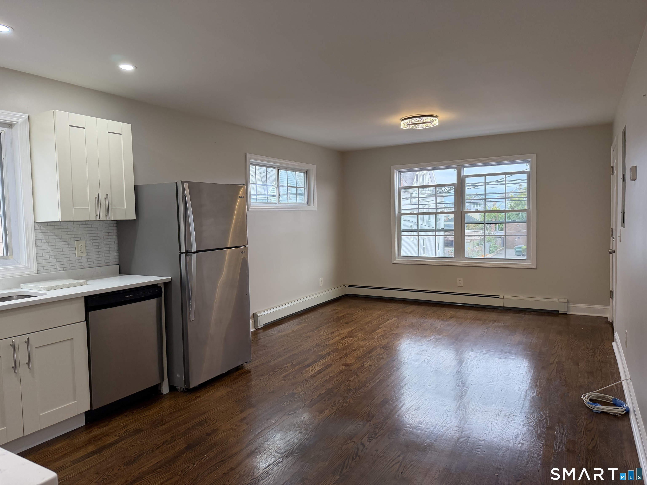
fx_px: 449
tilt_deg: -2.1
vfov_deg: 56.8
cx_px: 324
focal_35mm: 24
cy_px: 242
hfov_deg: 71.6
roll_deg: +1.5
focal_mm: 6.76
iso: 200
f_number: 1.78
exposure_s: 1/180
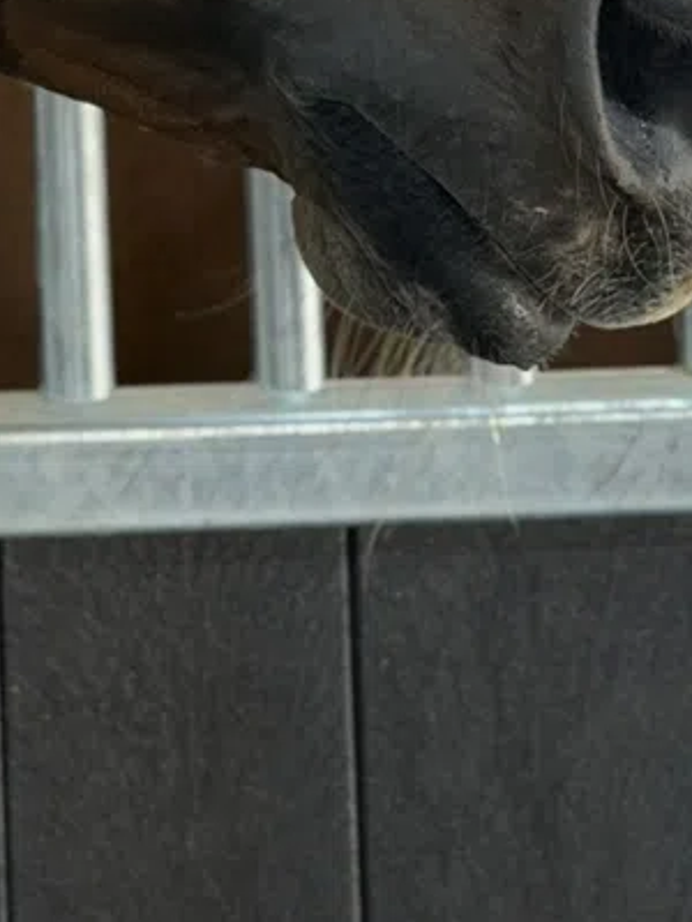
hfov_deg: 9.0
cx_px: -120
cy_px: -278
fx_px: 4371
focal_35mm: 164
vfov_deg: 11.7
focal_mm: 6.76
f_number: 1.78
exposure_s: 1/60
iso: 125
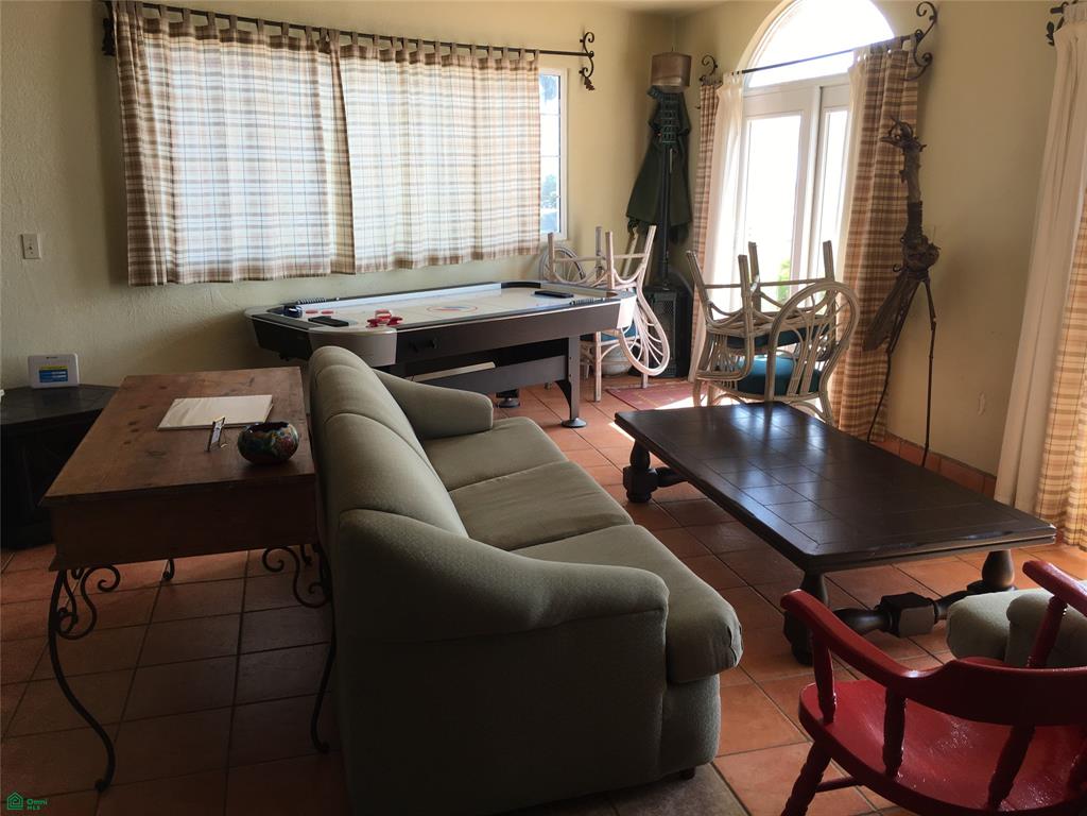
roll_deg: +0.0
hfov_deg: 61.7
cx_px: 544
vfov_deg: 48.2
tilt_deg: -12.3
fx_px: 911
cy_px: 408
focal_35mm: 29
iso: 25
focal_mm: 4.15
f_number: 2.2
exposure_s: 1/120
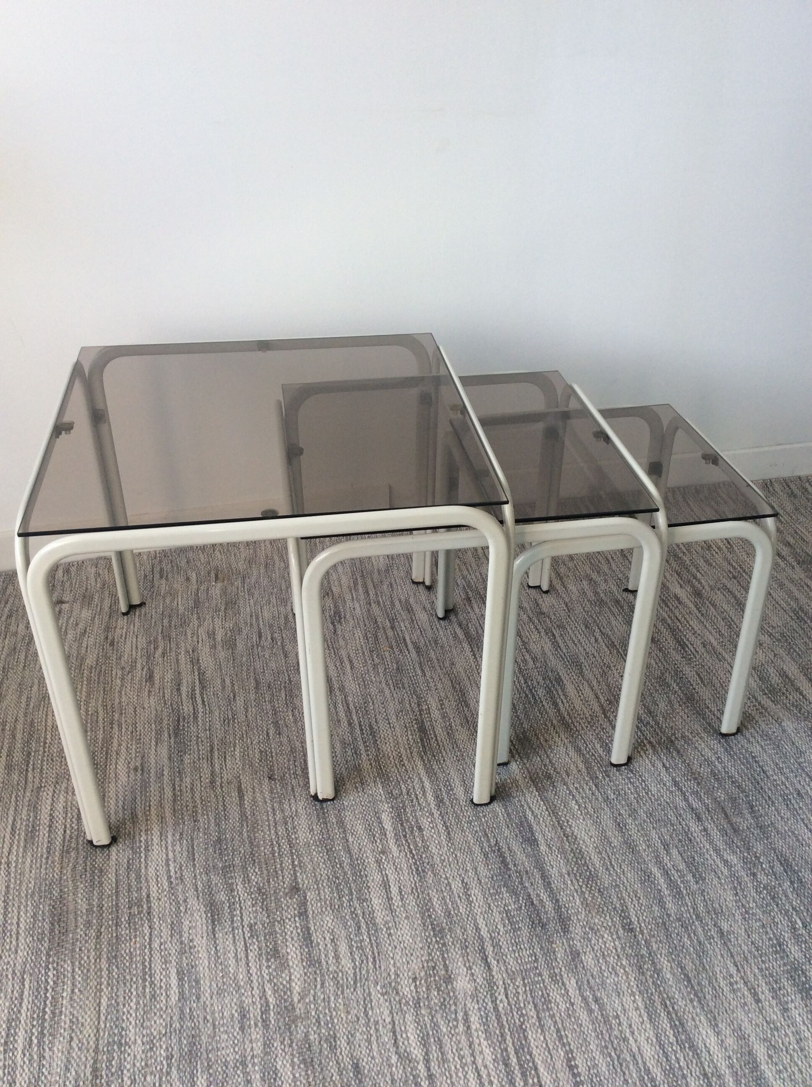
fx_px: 1003
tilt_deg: -32.6
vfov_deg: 56.9
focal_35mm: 32
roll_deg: +0.1
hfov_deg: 44.1
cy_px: 544
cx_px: 406
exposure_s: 1/100
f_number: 2.4
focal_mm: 3.3
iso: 40
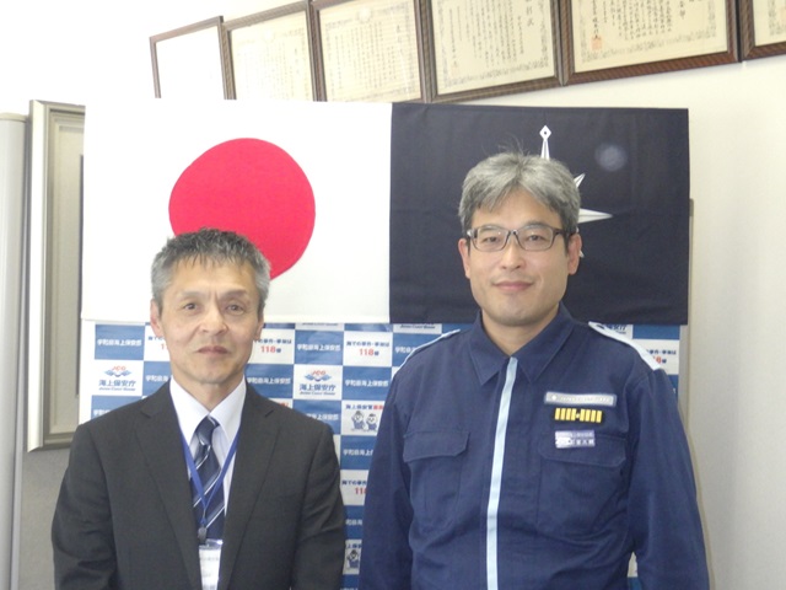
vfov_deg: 28.6
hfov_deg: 37.5
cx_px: 393
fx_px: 1158
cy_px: 295
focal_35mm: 51
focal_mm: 9.1
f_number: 4.4
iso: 800
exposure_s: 1/60
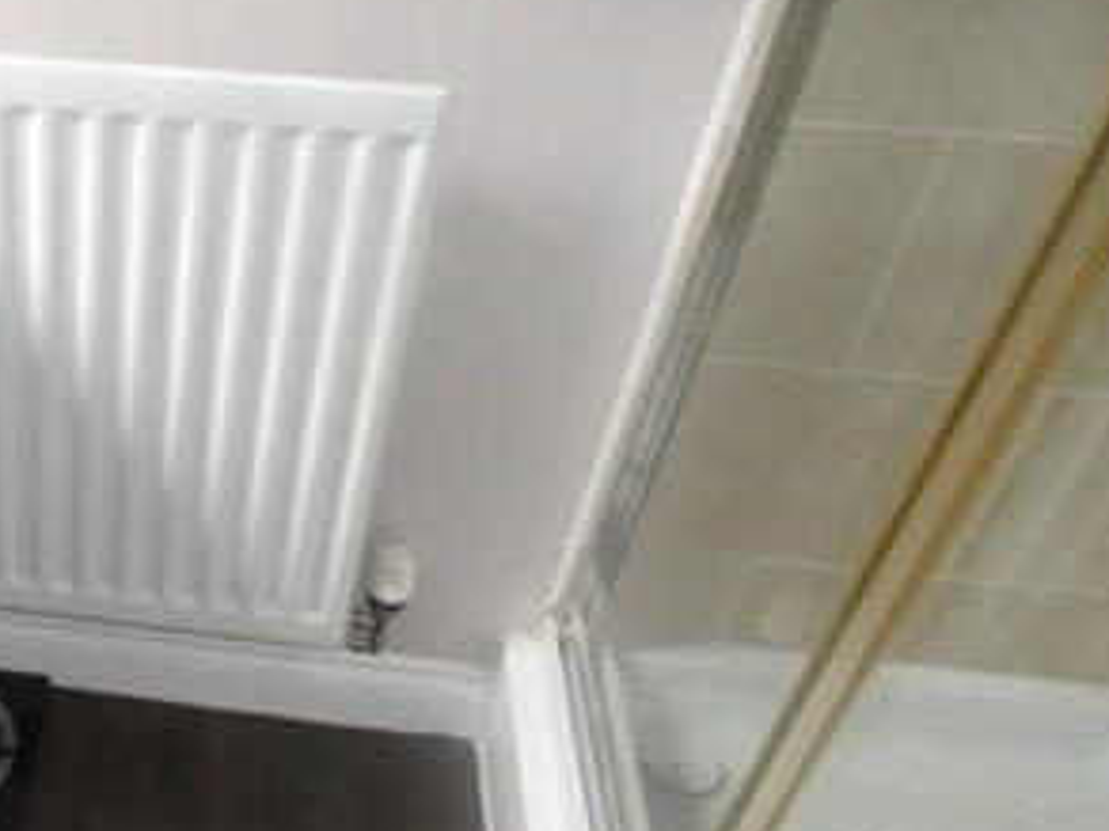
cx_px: 55
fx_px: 1281
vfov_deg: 35.2
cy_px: 620
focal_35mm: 40
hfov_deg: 41.9
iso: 800
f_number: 2.8
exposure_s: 1/60
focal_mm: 3.6
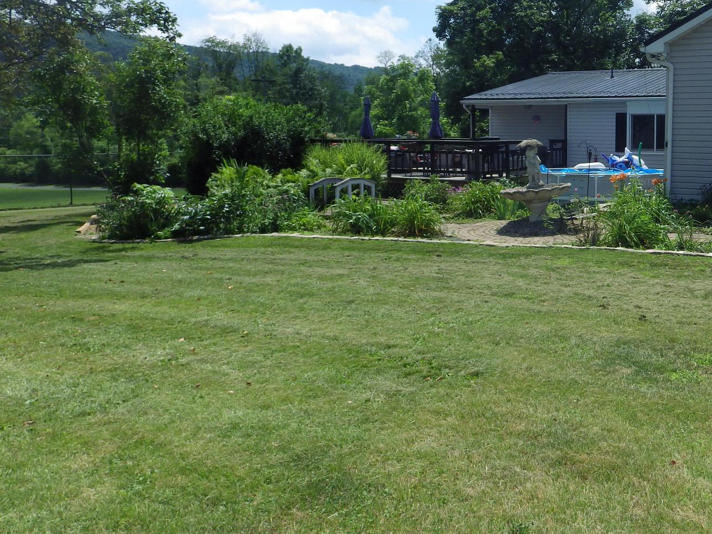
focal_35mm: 35
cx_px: 558
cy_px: 201
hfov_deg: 49.9
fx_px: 720
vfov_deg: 40.4
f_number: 3.1
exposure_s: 1/1250
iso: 100
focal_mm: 4
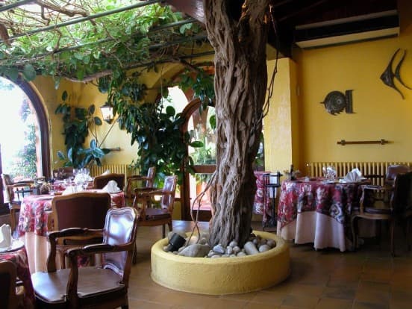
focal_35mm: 34
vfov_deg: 41.8
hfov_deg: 54.0
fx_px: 405
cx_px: 206
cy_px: 154
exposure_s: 1/30.7
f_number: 4
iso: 200
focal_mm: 8.9
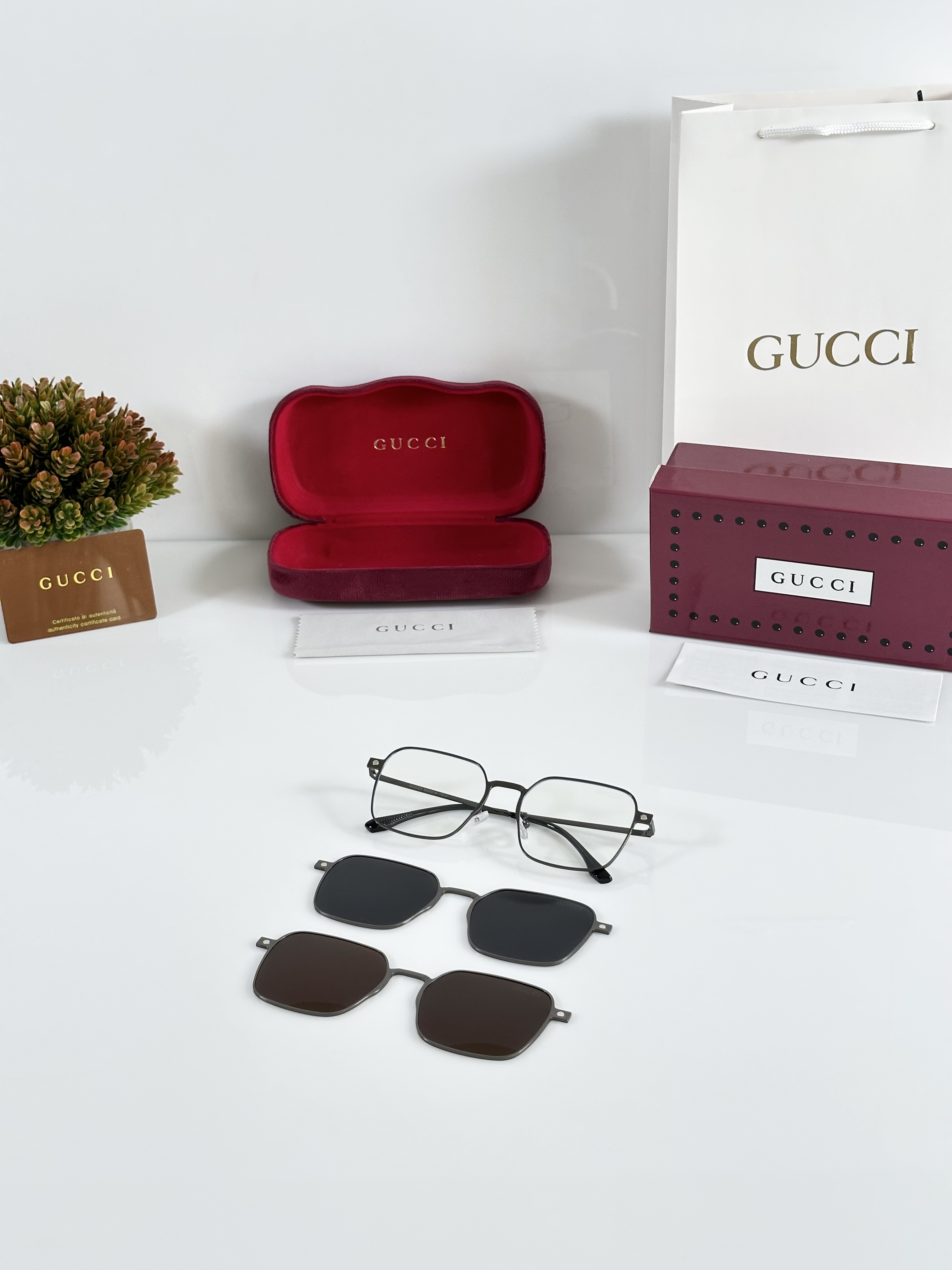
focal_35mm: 48
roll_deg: +0.9
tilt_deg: -28.4
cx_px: 476
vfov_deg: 39.7
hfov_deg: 30.3
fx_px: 1760
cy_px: 635
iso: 80
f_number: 1.78
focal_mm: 6.86
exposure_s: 1/121
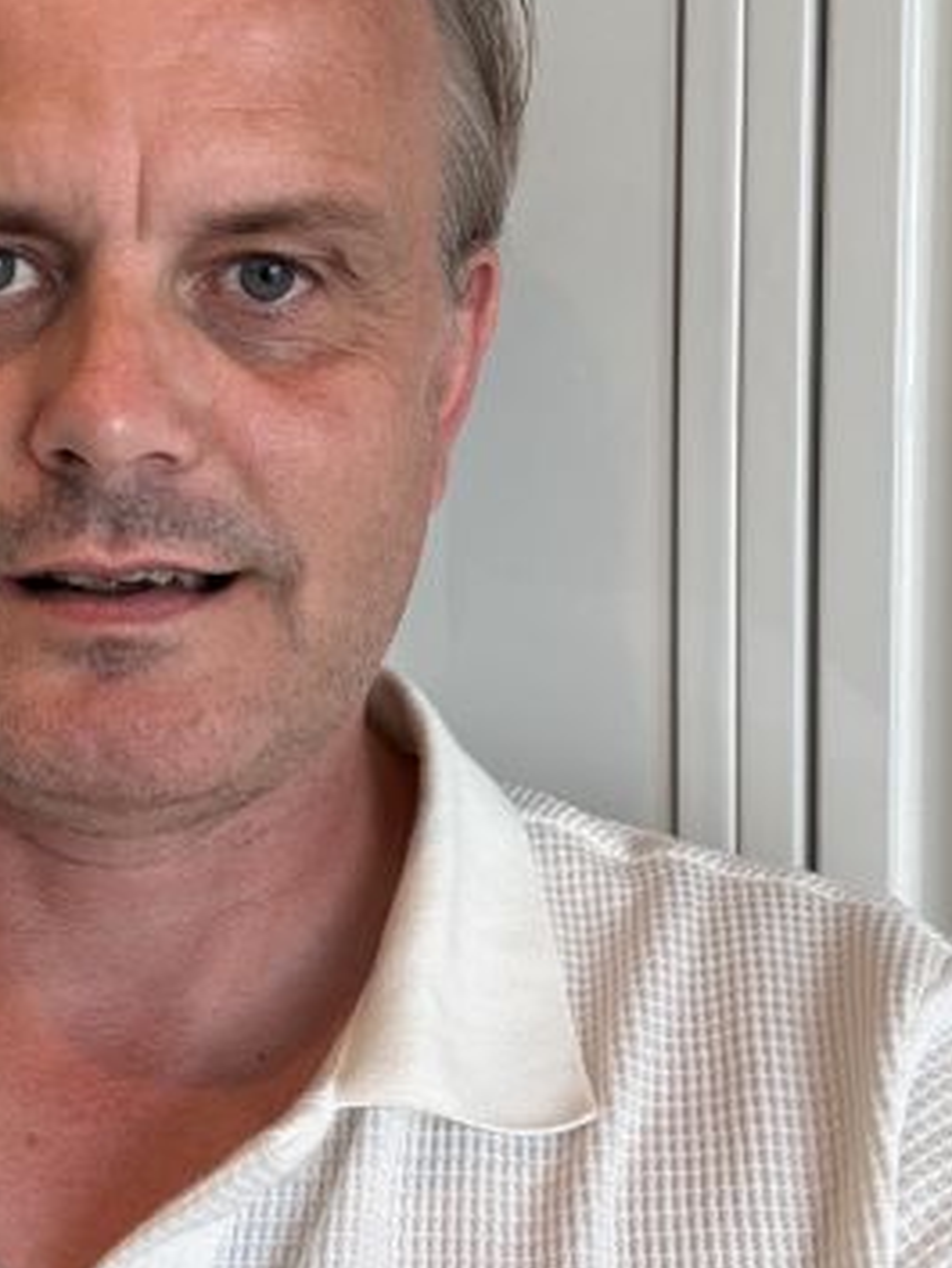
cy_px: 485
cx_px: 158
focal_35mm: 51
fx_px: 1869
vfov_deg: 37.3
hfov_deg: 27.8
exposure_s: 1/60
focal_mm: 2.69
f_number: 1.9
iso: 100
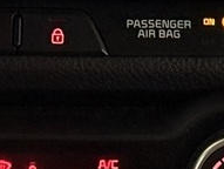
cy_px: -138
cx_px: 46
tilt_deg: -20.2
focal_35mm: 361
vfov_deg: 4.1
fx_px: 2340
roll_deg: +0.4
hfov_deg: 5.5
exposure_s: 1/40
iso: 320
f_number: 1.78
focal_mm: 6.76
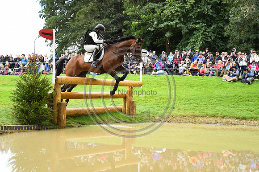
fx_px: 331
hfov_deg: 42.8
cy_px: 86
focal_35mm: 46
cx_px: 130
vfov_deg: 29.2
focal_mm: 46
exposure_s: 1/1600
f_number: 4.2
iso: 3200
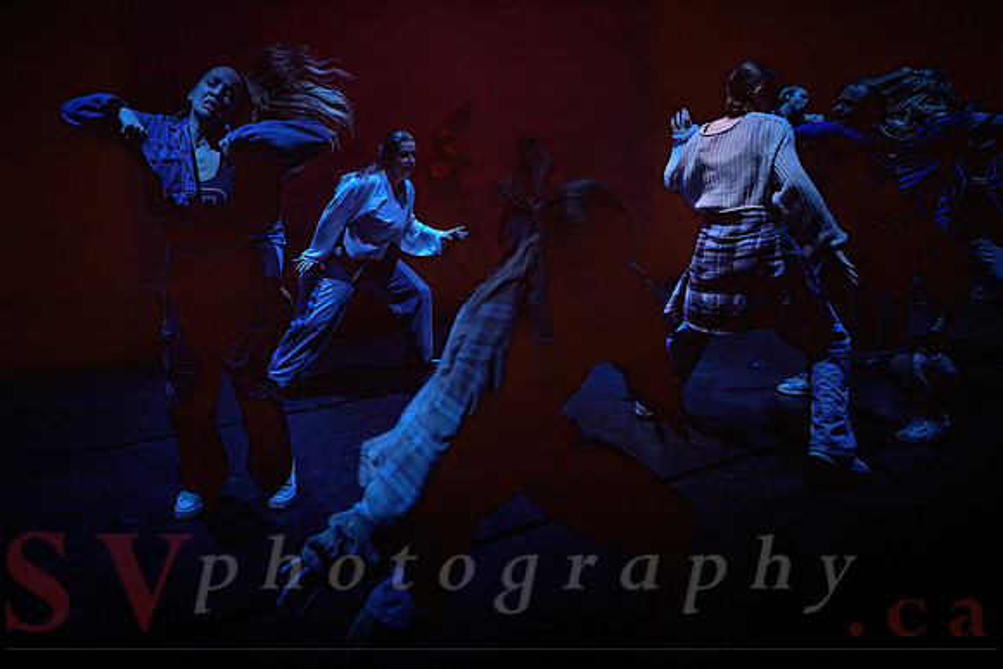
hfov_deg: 65.7
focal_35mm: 28
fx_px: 772
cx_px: 424
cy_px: 305
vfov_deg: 46.8
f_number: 2.8
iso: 3200
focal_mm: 24
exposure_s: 1/300
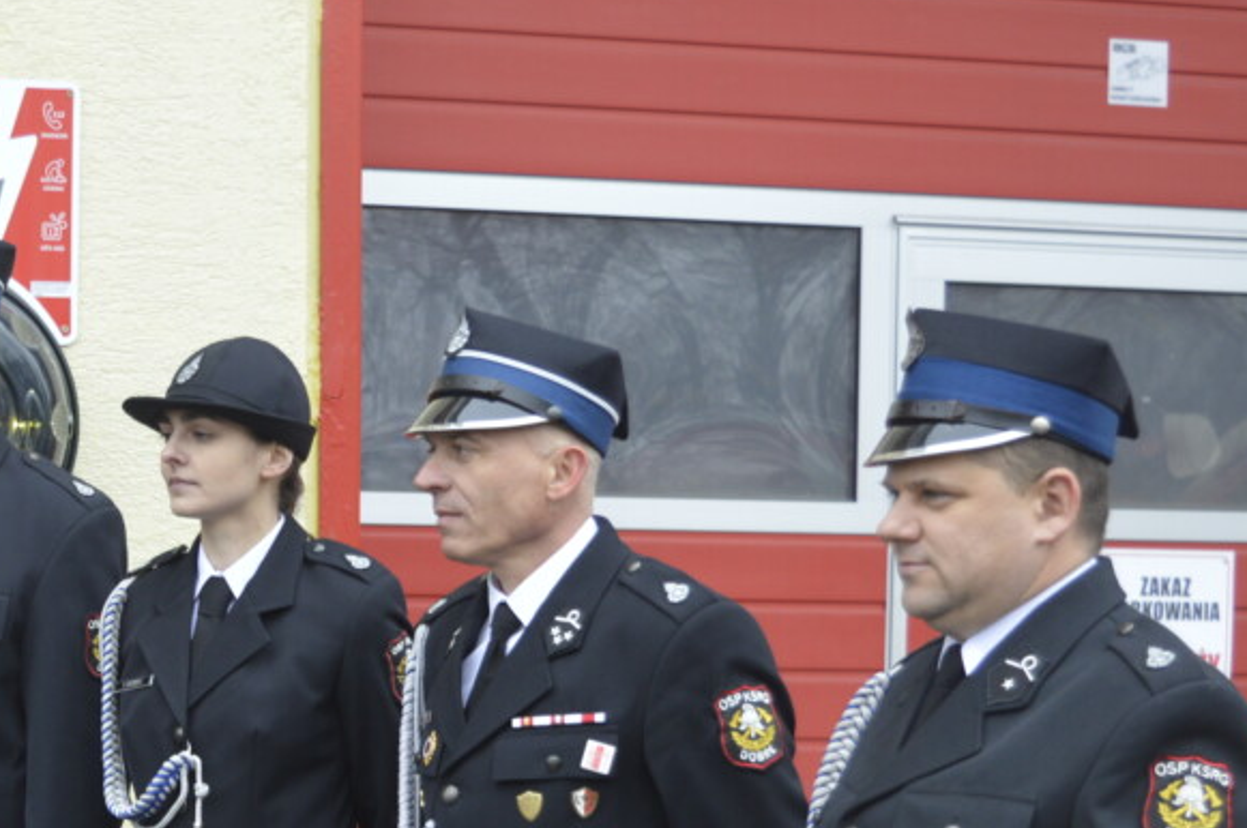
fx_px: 3218
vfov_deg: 14.6
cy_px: 689
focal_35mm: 93
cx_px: 120
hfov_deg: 21.4
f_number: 4.2
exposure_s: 1/30
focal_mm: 30
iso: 400
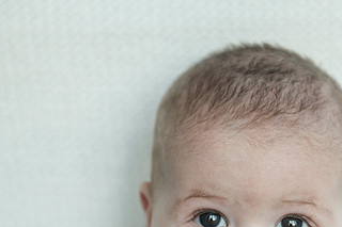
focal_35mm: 127
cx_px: 250
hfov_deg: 16.1
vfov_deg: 10.7
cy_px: 189
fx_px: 1206
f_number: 3.5
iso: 800
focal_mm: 70
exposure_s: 1/250
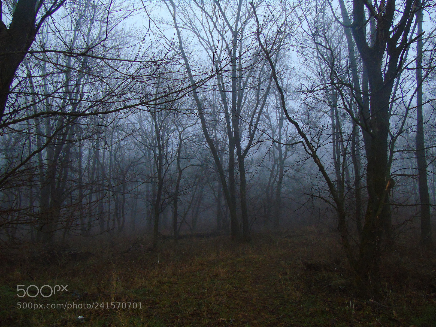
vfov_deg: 54.9
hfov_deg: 69.4
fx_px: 315
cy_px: 164
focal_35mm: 25
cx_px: 218
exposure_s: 1/30
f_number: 3.4
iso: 400
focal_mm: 4.4
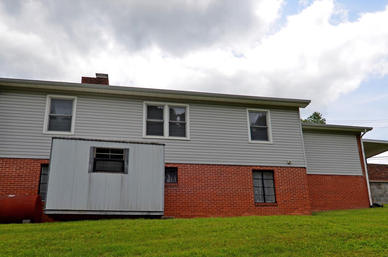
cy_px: 154
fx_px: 312
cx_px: 194
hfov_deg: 63.8
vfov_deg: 44.5
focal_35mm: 29
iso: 100
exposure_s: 1/250
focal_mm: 16
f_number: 10
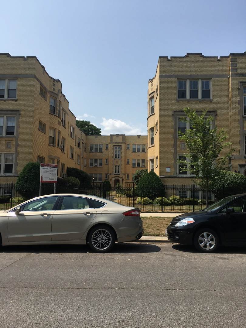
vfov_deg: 61.7
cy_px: 164
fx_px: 275
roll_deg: -2.0
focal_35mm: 29
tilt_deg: +5.7
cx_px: 123
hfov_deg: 48.2
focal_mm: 4.15
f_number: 2.2
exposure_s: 1/2481
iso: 25
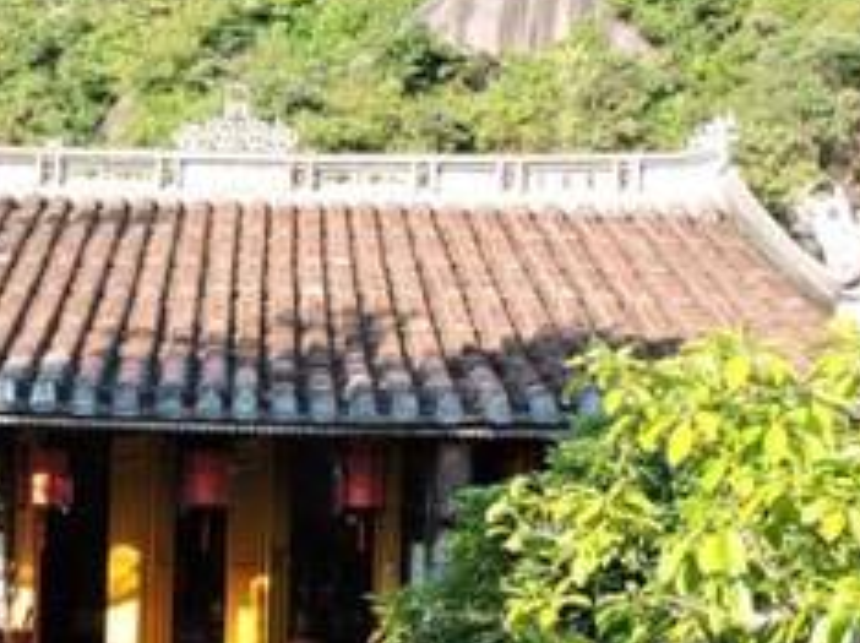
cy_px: 593
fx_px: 1911
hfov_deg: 24.6
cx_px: 77
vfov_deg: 18.7
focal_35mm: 77
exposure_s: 1/160
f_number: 3.5
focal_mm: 5.4
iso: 100
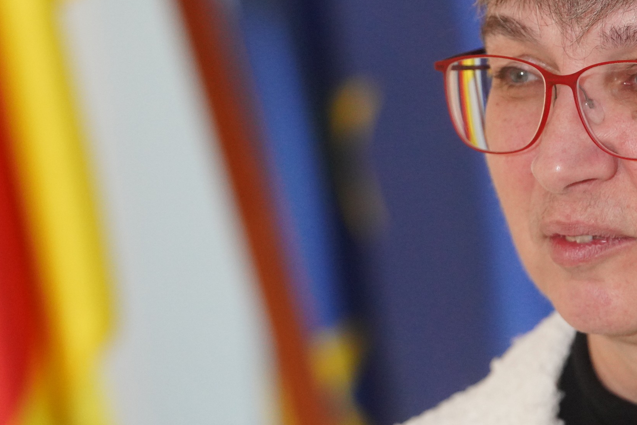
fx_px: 8086
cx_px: 391
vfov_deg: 3.0
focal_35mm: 457
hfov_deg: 4.5
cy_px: 150
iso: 3200
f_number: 3.2
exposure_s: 1/1000
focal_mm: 189
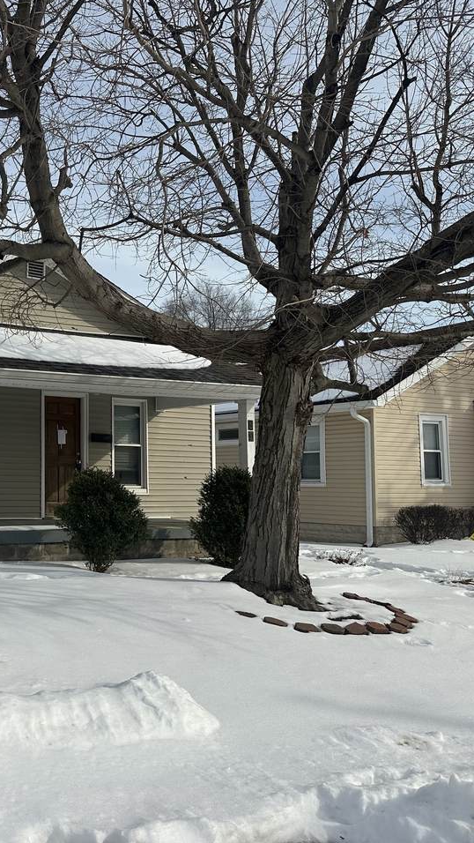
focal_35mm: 35
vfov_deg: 56.6
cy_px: 421
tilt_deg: +4.5
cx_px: -17
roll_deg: -0.8
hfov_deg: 30.9
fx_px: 782
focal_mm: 6.86
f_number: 1.78
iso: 80
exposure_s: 1/8929
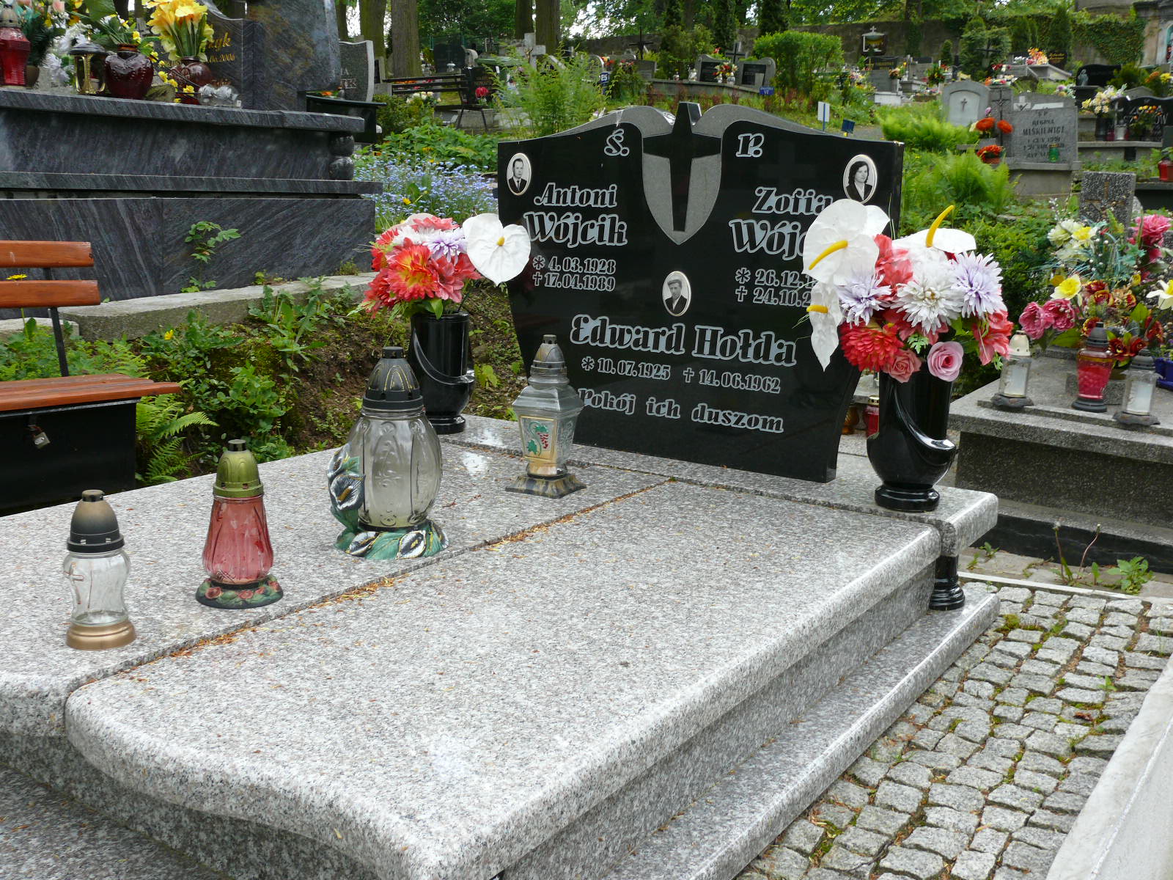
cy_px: 440
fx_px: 1186
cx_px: 586
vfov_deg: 40.7
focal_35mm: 35
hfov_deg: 52.6
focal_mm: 7.4
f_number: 4
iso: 100
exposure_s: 1/200
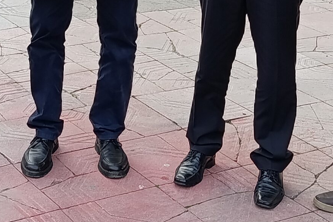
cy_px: -50
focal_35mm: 100
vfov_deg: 13.3
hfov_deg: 20.4
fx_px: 925
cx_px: 123
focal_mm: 6.11
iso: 89
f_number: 1.65
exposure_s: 1/100
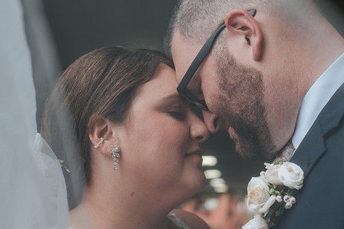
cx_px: 200
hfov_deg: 26.9
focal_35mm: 75
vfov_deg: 18.1
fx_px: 717
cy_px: 70
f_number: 4
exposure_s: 1/250
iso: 125
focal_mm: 50
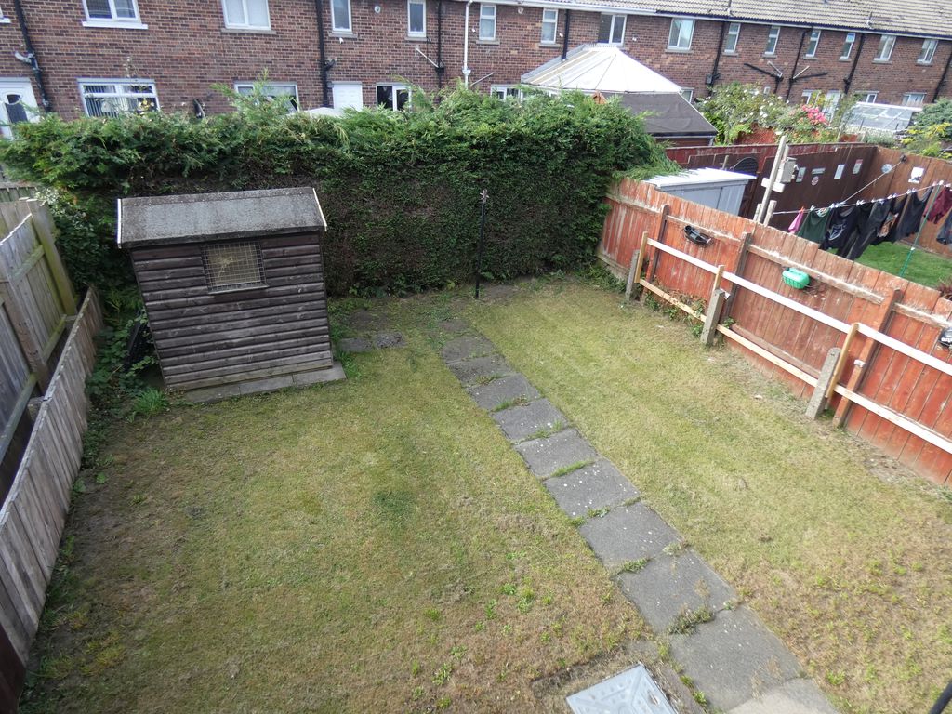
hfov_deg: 81.7
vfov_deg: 66.0
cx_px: 476
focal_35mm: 20
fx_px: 550
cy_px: 357
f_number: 2.8
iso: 80
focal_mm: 3.6
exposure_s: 1/200
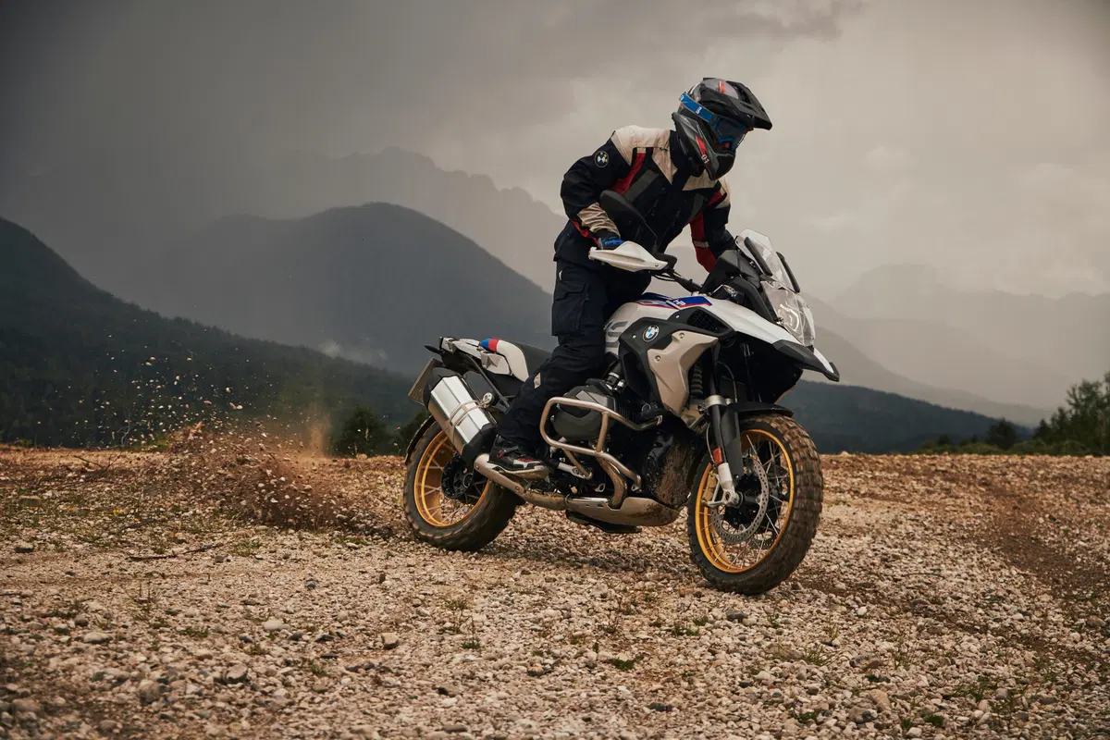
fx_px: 1788
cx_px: 555
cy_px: 370
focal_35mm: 58
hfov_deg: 34.5
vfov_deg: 23.4
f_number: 4
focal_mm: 58
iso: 125
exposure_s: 1/800
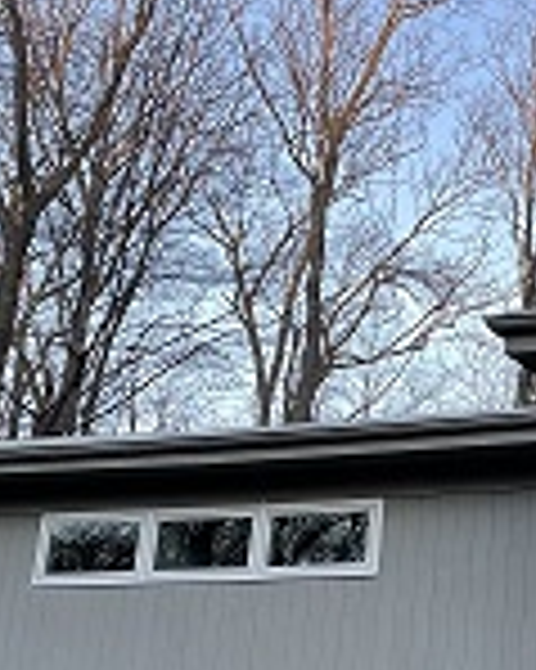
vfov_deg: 27.4
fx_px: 1350
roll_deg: -0.4
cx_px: 883
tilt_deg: +12.8
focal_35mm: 68
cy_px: 531
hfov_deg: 18.8
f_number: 1.6
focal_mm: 4.2
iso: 32
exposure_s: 1/207
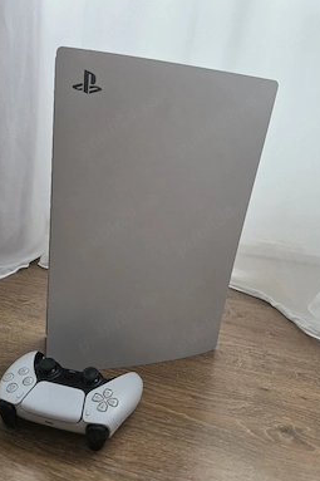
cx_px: 143
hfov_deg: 51.2
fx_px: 334
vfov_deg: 71.5
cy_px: 239
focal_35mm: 25
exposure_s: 1/101
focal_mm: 6.3
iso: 160
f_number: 1.7
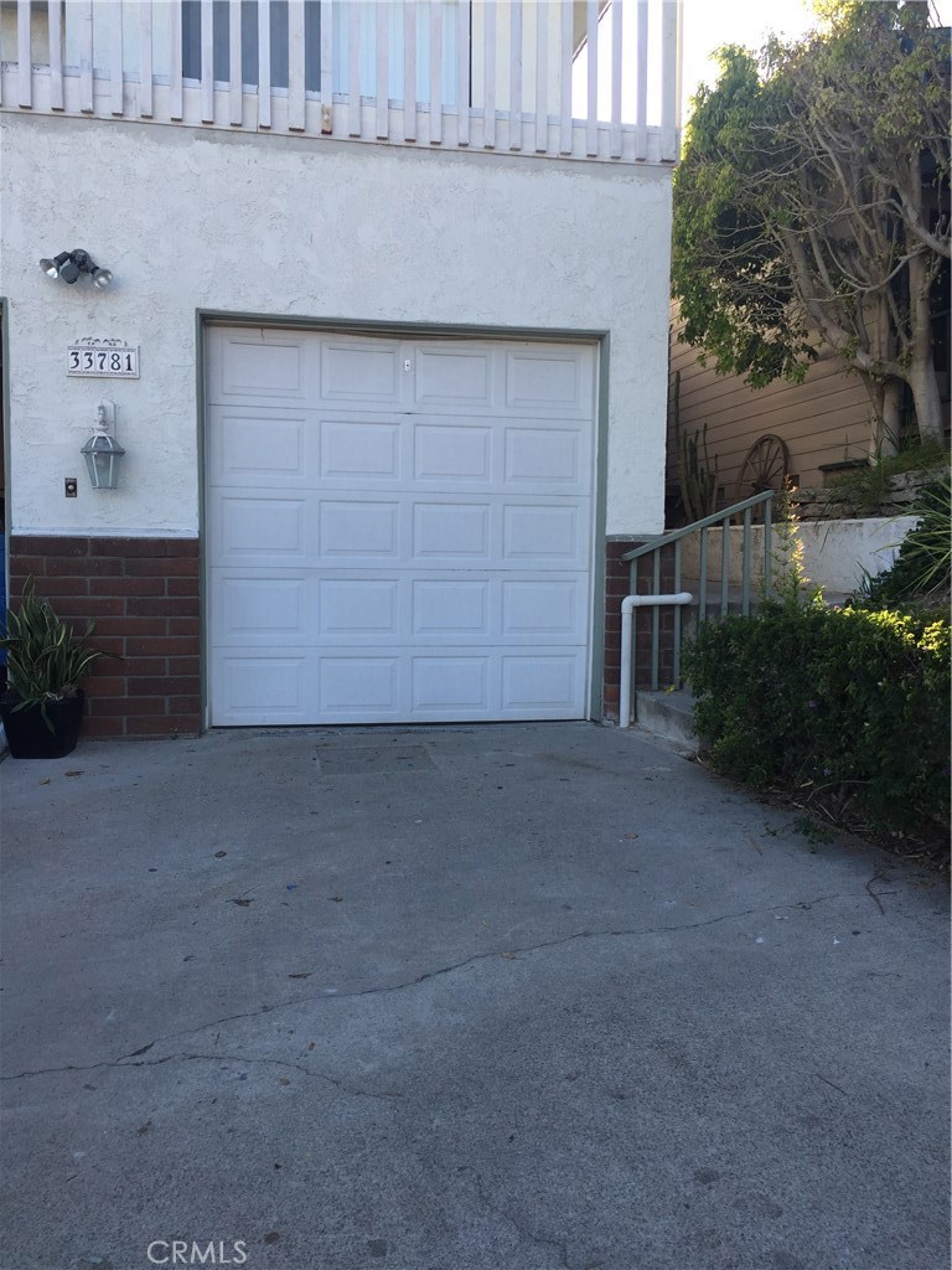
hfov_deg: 48.2
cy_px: 635
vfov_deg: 61.7
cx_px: 476
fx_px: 1063
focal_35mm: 29
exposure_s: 1/344
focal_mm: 4.15
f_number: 2.2
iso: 32
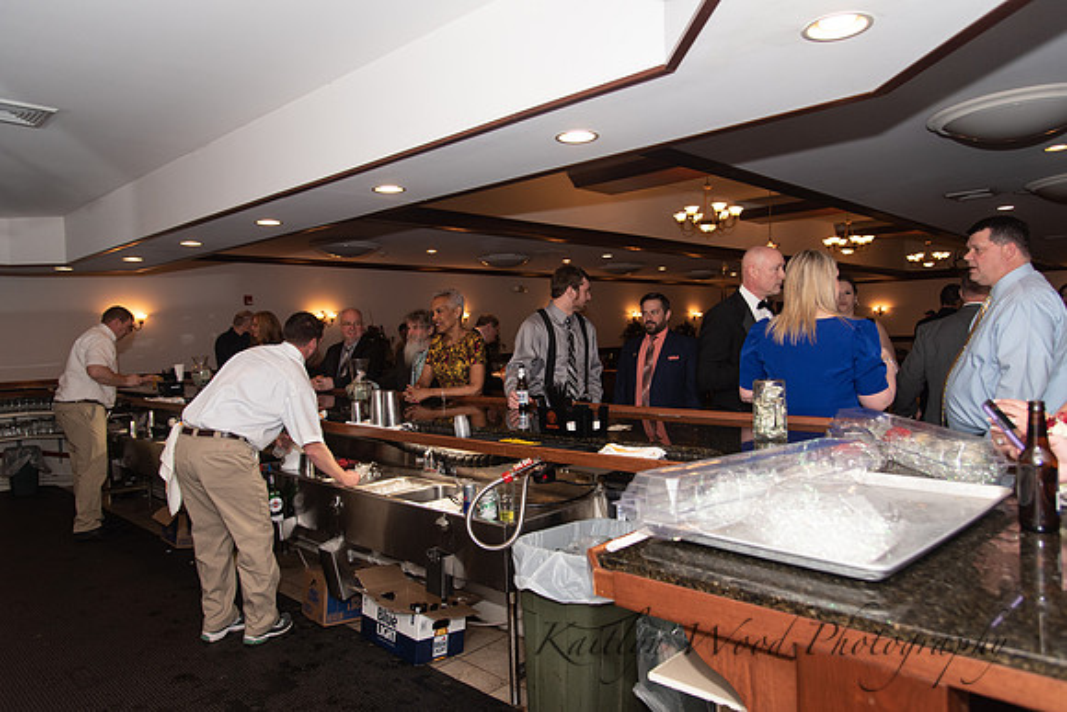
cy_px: 356
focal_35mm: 24
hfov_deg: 73.7
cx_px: 534
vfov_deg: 53.2
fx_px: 711
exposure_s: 1/200
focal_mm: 24
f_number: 4
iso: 800
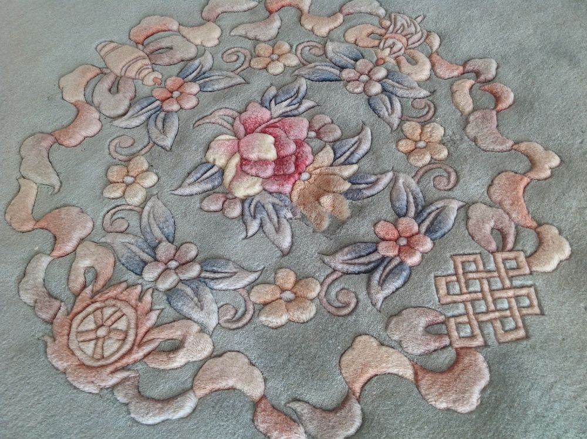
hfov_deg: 52.7
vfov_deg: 40.6
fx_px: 593
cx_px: 294
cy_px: 220
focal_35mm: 35
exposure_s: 1/60
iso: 64
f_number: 2.4
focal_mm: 4.28
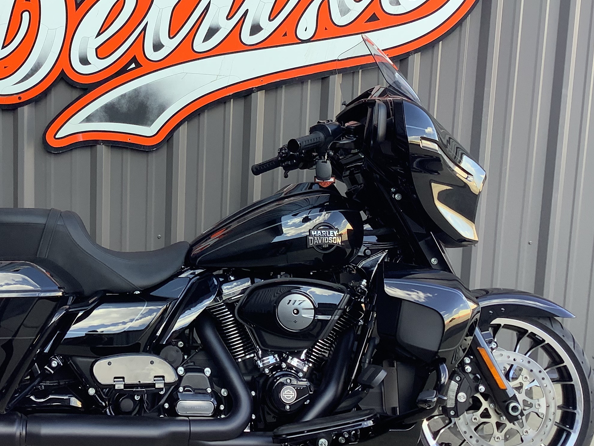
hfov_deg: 36.9
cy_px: 155
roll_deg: -2.4
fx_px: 875
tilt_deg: -9.2
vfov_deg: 28.4
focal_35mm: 51
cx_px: 178
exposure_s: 1/100
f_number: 2.4
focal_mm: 3.3
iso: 32
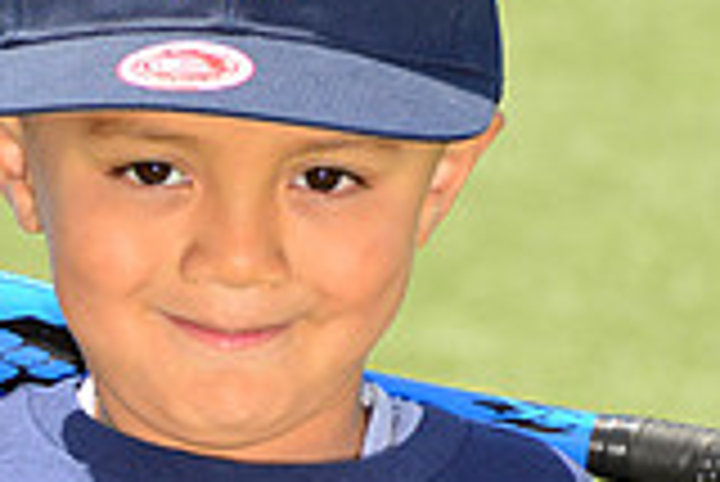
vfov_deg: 2.4
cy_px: 552
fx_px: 11630
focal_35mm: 581
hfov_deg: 3.5
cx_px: 243
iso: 250
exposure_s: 1/250
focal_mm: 160
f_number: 11
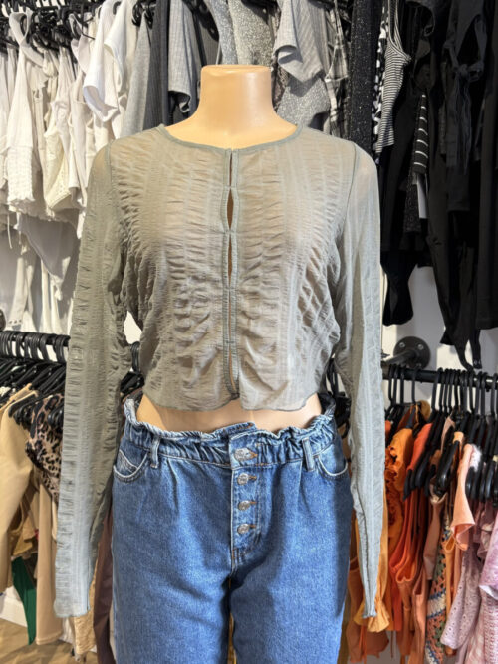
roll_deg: -1.1
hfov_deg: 53.0
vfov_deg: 67.3
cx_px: 249
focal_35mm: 26
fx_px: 499
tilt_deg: -7.0
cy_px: 332
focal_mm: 5.96
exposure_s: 1/50
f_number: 1.6
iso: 100
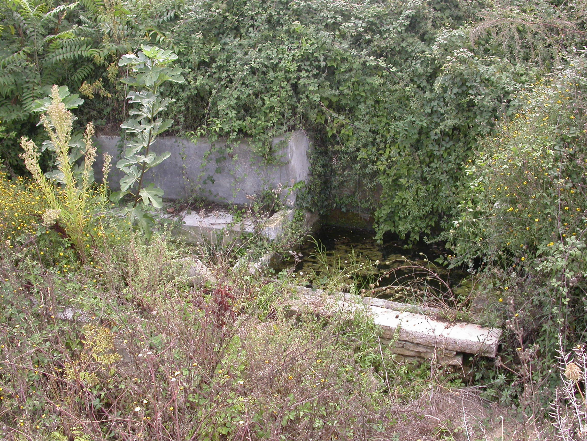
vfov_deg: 37.7
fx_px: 644
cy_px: 220
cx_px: 294
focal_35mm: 38
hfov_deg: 49.0
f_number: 4.2
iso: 100
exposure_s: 1/129
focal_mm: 7.85
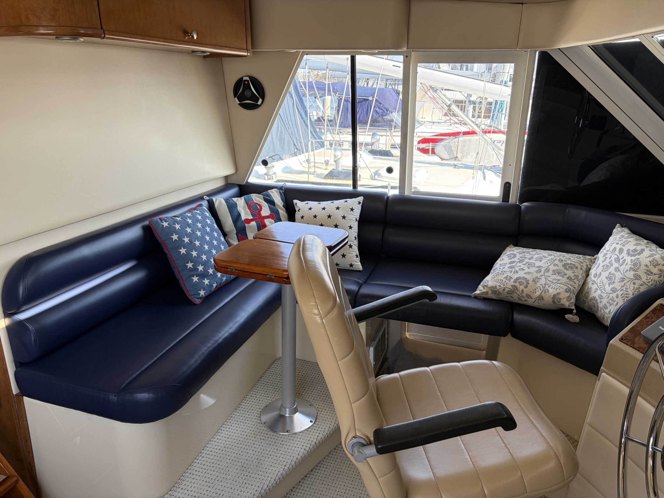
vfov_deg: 53.1
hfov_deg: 67.3
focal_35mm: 26
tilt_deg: -16.6
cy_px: 249
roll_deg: -2.3
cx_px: 332
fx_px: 499
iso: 50
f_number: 1.6
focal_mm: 5.96
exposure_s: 1/121
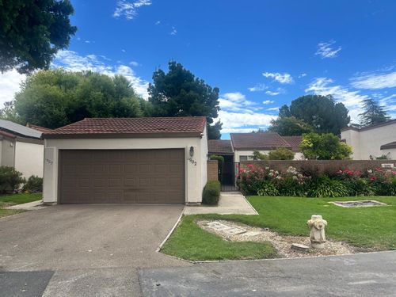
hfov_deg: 71.6
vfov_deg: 56.8
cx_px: 198
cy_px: 148
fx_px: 275
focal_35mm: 24
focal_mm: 6.86
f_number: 1.78
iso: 80
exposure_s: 1/3472
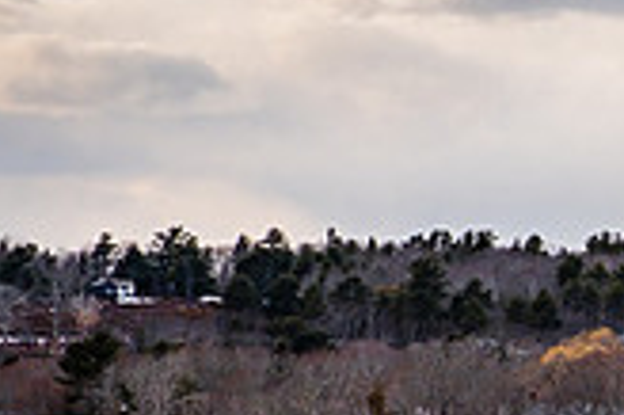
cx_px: 1035
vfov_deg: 5.1
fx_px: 4658
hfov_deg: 7.5
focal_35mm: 269
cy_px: 558
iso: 320
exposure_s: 1/80
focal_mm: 50.5
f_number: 10
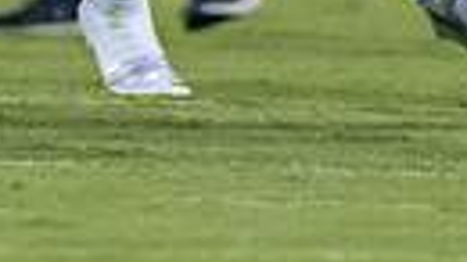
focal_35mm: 2223
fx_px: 27516
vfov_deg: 0.5
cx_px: -256
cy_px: -496
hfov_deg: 1.0
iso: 2000
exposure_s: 1/1600
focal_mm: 200
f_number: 2.8
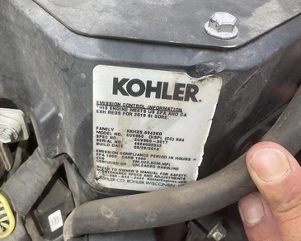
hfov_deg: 57.1
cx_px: 138
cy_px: 123
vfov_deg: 47.1
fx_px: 276
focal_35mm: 31
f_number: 1.8
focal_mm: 3
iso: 25
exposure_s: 1/556
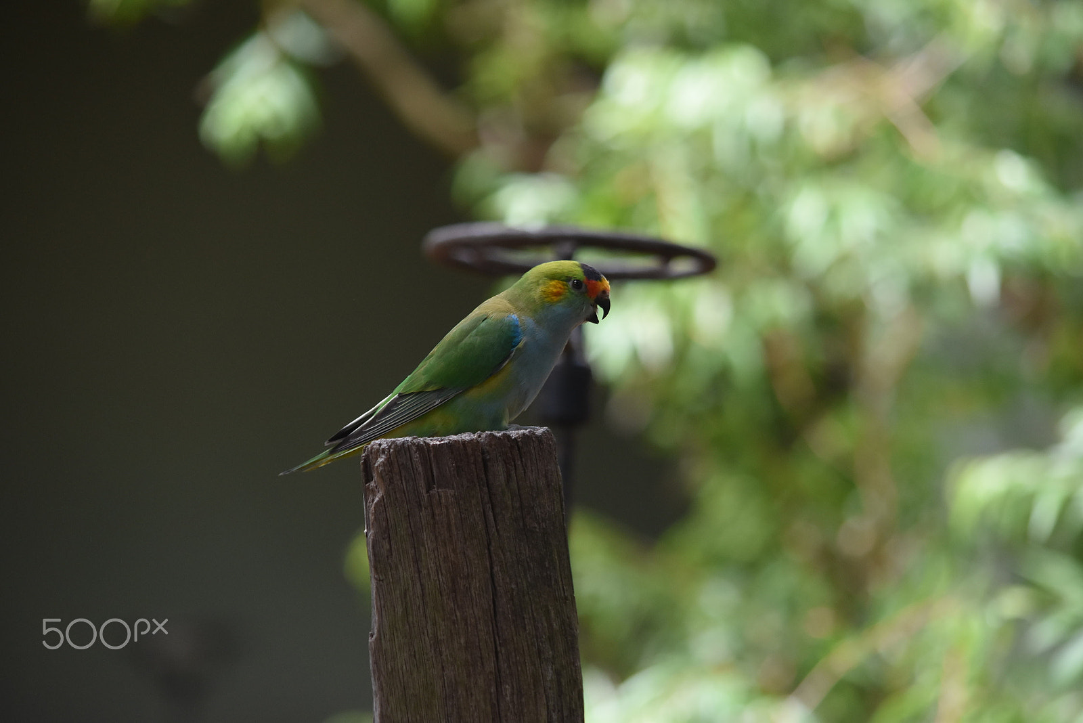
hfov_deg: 9.8
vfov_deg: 6.5
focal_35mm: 210
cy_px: 362
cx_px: 542
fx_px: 6319
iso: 800
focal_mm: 140
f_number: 4.8
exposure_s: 1/640
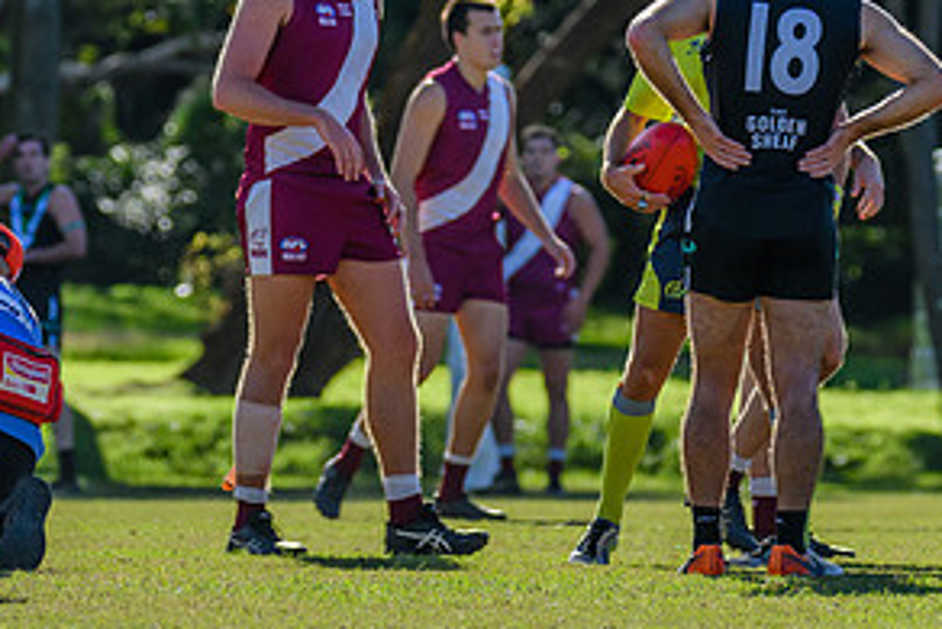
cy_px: 216
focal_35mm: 711
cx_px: 4
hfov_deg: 2.9
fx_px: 18613
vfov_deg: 1.9
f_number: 5
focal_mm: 240
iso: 800
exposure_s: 1/2500
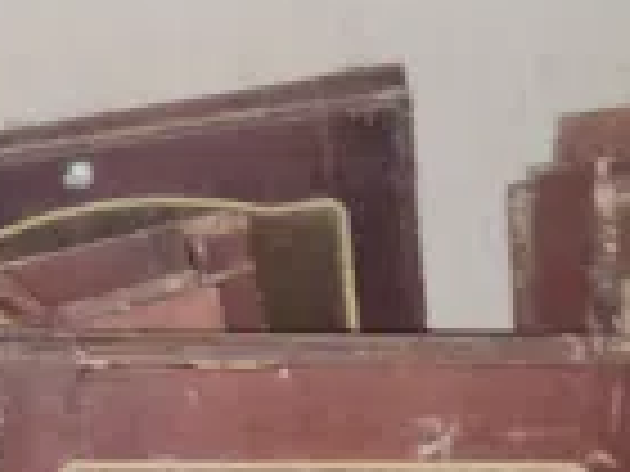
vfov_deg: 13.4
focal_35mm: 105
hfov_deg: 18.6
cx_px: 130
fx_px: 1911
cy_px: 665
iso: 125
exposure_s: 1/13
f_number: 1.8
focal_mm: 5.4
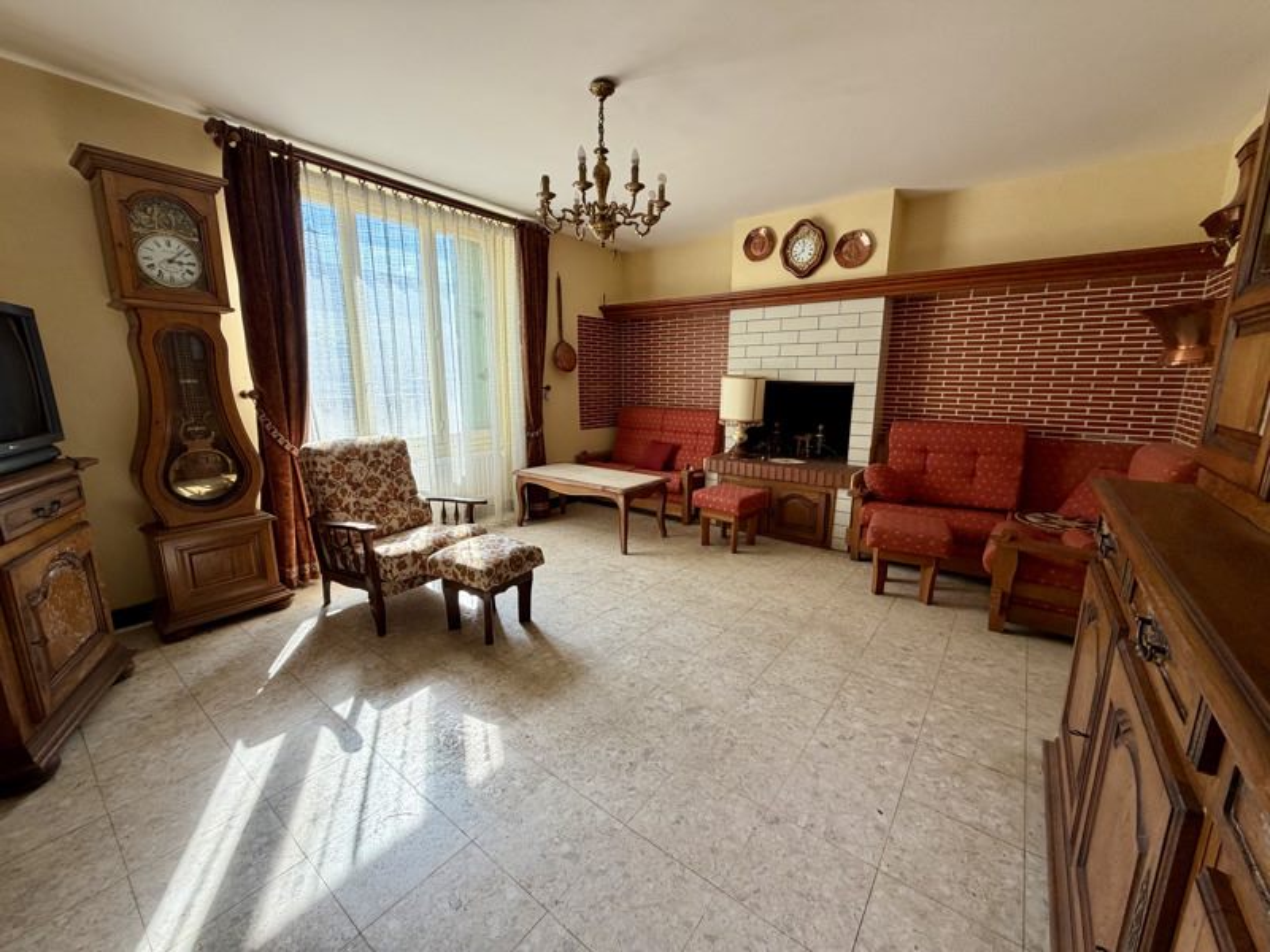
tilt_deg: -11.3
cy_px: 476
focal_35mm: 14
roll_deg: +0.1
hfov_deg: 102.1
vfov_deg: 85.7
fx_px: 514
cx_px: 635
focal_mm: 2.22
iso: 100
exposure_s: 1/121
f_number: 2.2
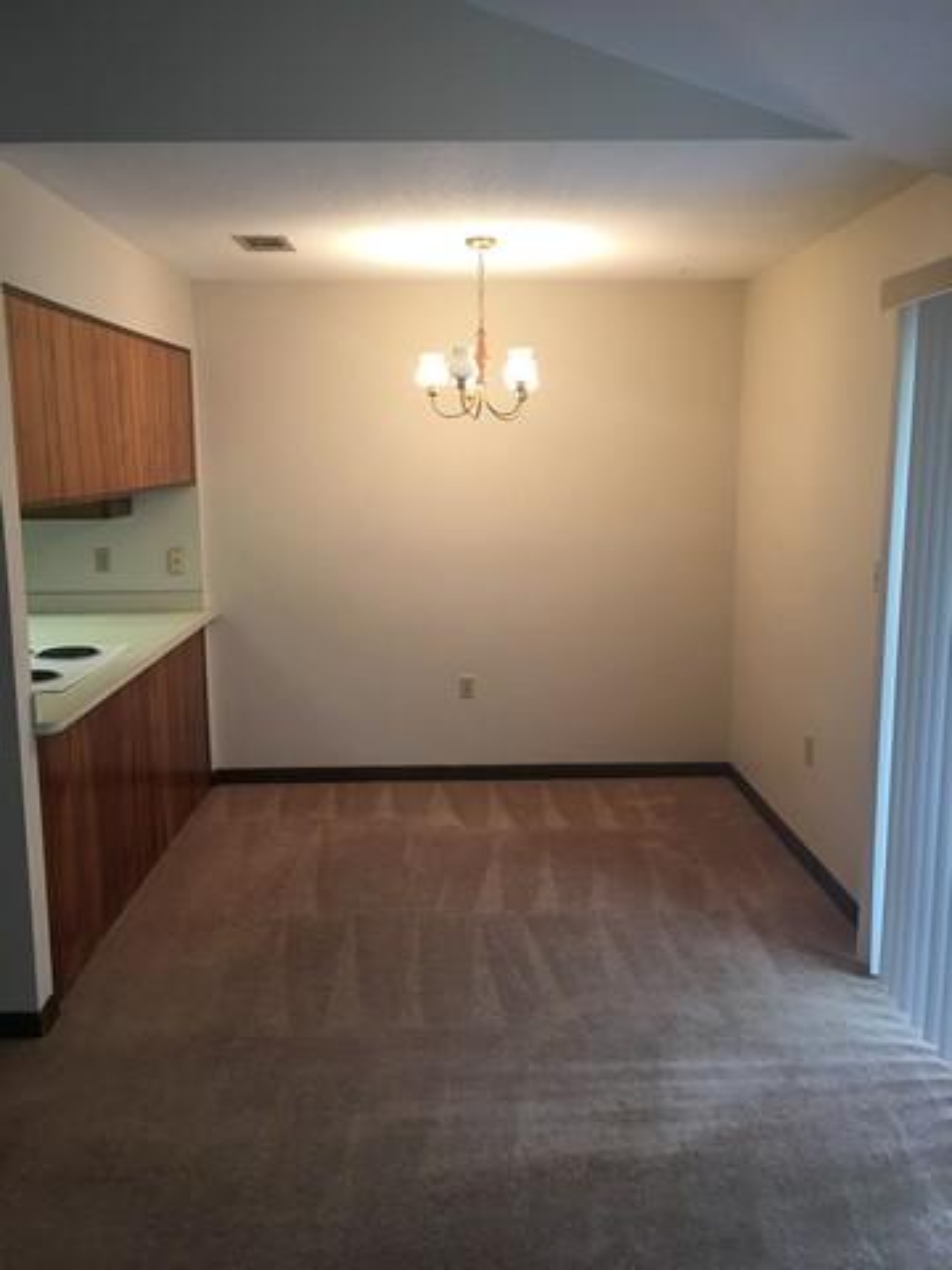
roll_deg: -0.5
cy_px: 635
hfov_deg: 48.2
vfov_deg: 61.7
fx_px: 1063
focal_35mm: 29
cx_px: 476
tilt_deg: -8.1
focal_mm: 4.15
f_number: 2.2
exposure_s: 1/15
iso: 40
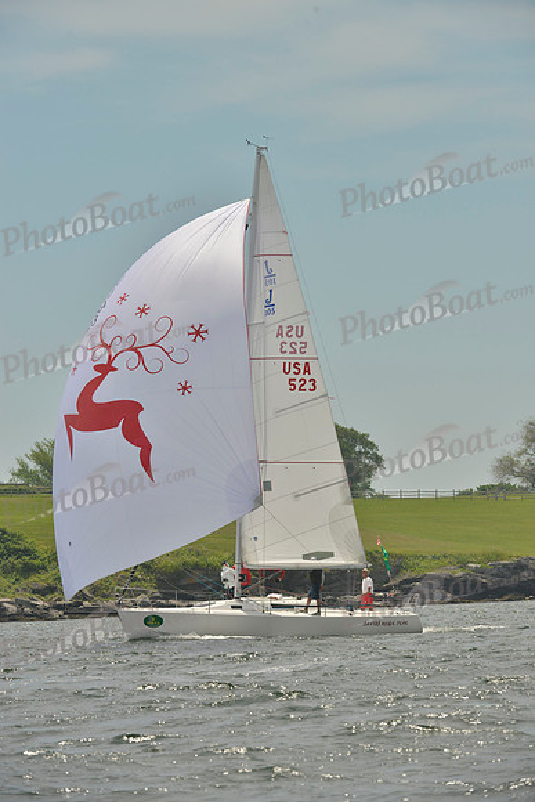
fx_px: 4455
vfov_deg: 10.3
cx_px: 268
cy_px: 401
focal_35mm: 200
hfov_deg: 6.9
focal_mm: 200
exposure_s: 1/1250
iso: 280
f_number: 10
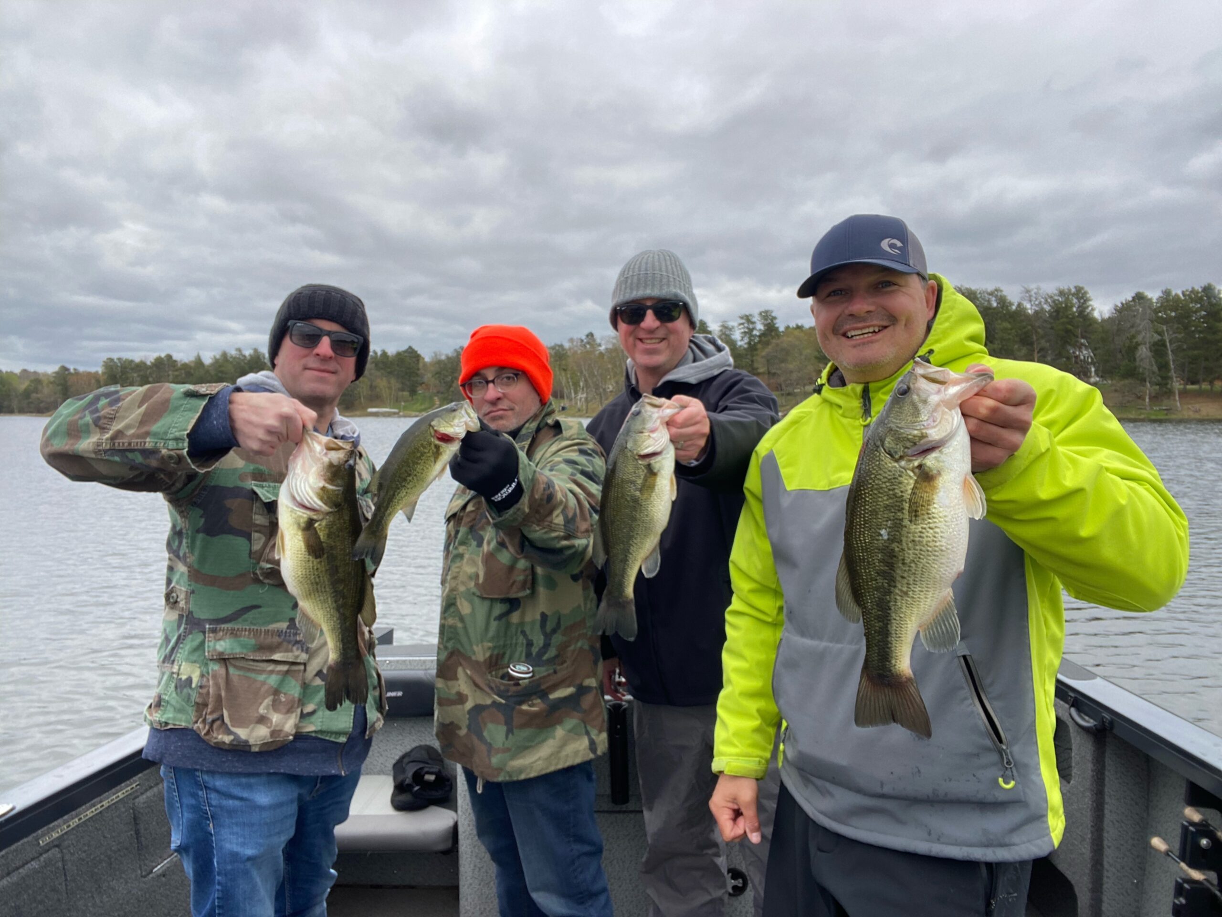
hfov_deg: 73.9
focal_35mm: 23
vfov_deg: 58.9
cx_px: 611
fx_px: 812
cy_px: 458
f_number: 2.2
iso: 25
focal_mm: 2.71
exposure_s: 1/246
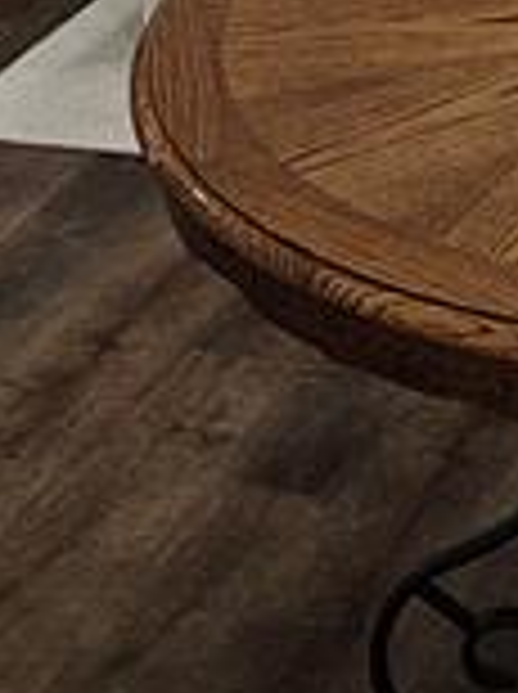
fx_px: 2301
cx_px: 712
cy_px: -508
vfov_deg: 15.1
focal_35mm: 115
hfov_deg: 12.4
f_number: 1.7
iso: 125
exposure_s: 1/24
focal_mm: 6.3
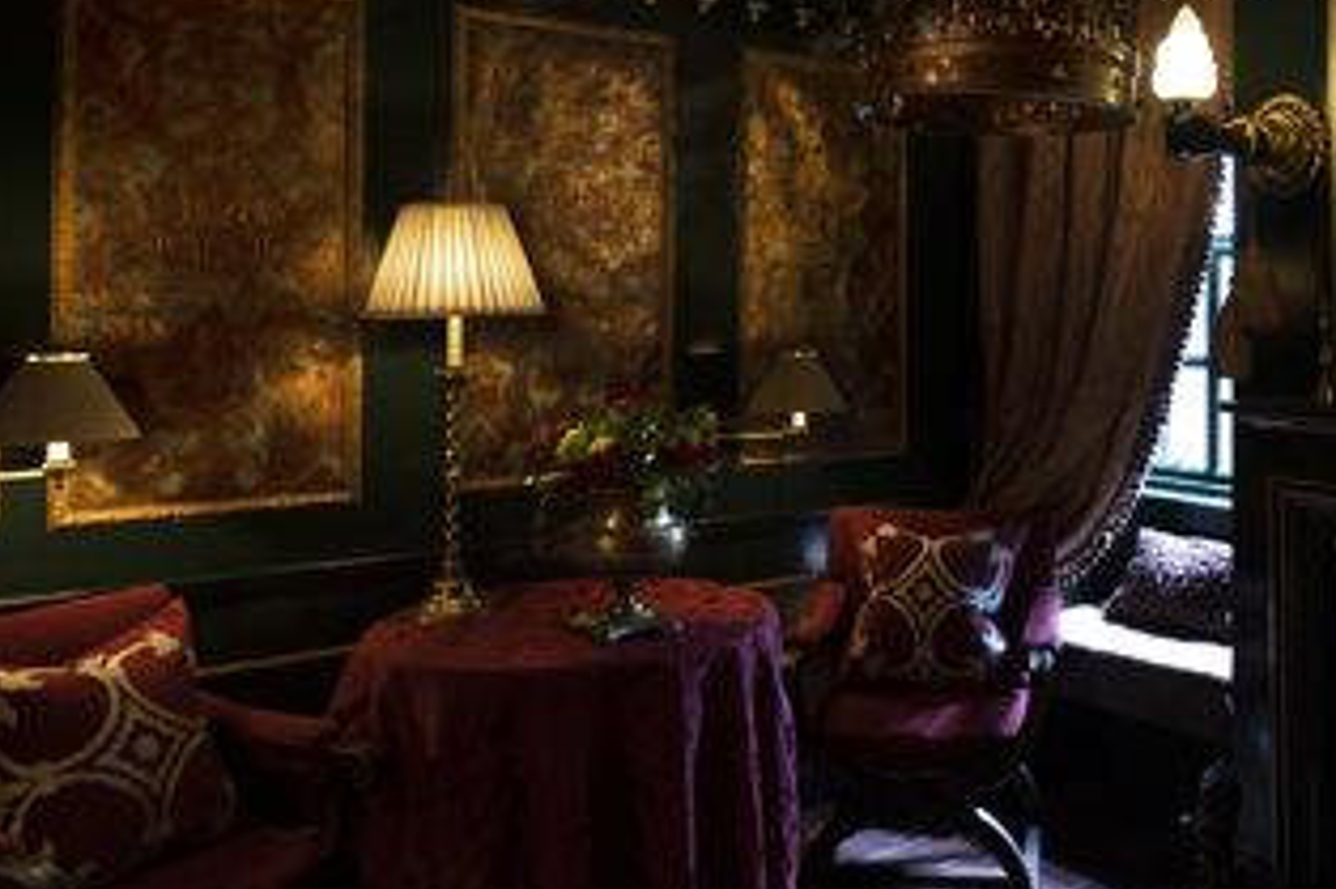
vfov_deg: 36.4
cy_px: 291
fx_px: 1335
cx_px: 1047
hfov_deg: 50.3
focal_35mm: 36
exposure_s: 30
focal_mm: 20
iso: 320
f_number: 7.1
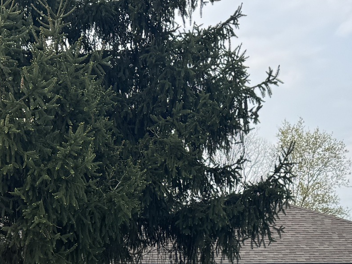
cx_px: 54
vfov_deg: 14.8
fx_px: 946
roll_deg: -0.1
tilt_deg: -3.9
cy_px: 399
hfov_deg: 20.8
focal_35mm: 93
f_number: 1.78
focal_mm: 6.76
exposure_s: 1/1131
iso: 80
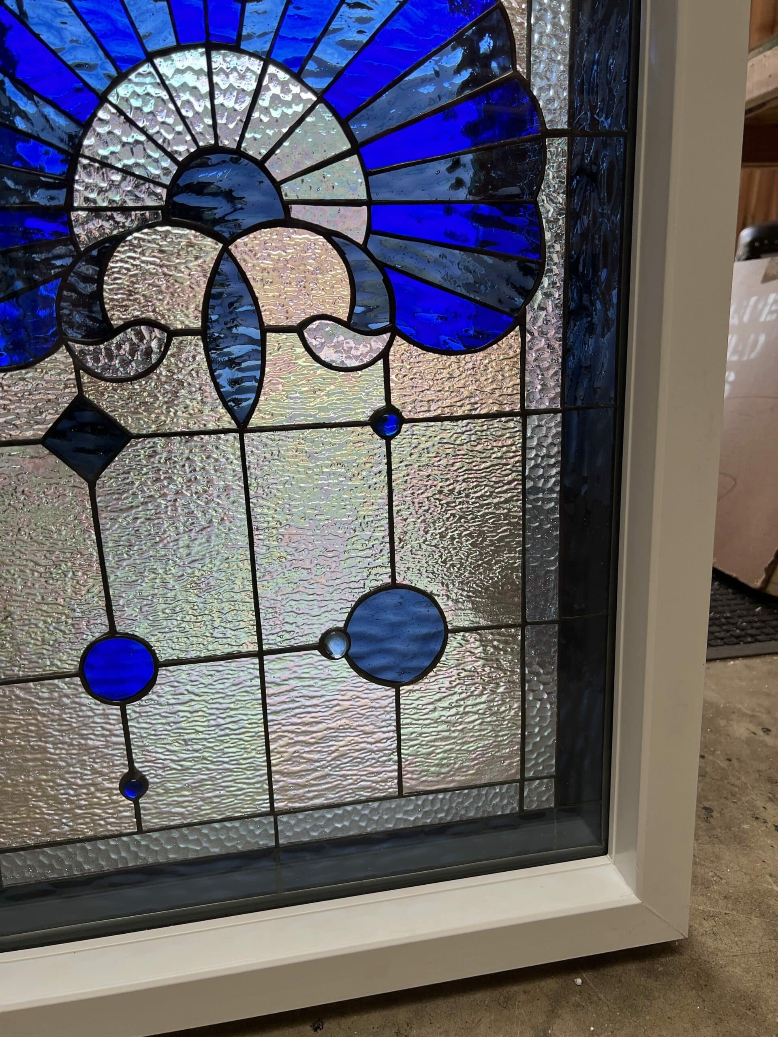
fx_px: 779
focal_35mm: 26
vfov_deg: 67.3
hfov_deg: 53.1
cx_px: 389
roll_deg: +1.4
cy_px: 518
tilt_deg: -13.8
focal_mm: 5.7
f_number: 1.5
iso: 50
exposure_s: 1/859
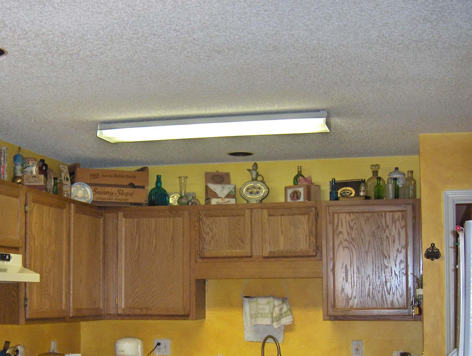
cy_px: 279
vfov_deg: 23.4
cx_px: 190
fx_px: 847
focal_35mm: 62
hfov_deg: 31.1
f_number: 2.8
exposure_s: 1/60
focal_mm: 8
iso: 100
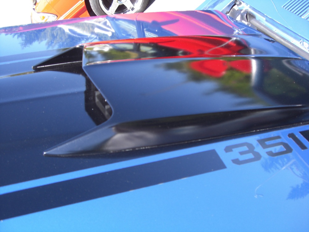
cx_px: 154
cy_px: 116
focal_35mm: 38
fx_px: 339
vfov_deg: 37.7
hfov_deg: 49.0
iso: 64
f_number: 2.7
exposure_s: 1/160
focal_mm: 6.2
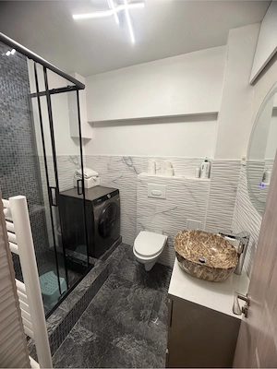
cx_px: 138
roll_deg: -1.5
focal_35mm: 14
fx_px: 149
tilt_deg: -13.2
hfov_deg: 85.7
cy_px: 184
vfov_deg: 102.1
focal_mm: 2.22
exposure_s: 1/50
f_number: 2.2
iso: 250
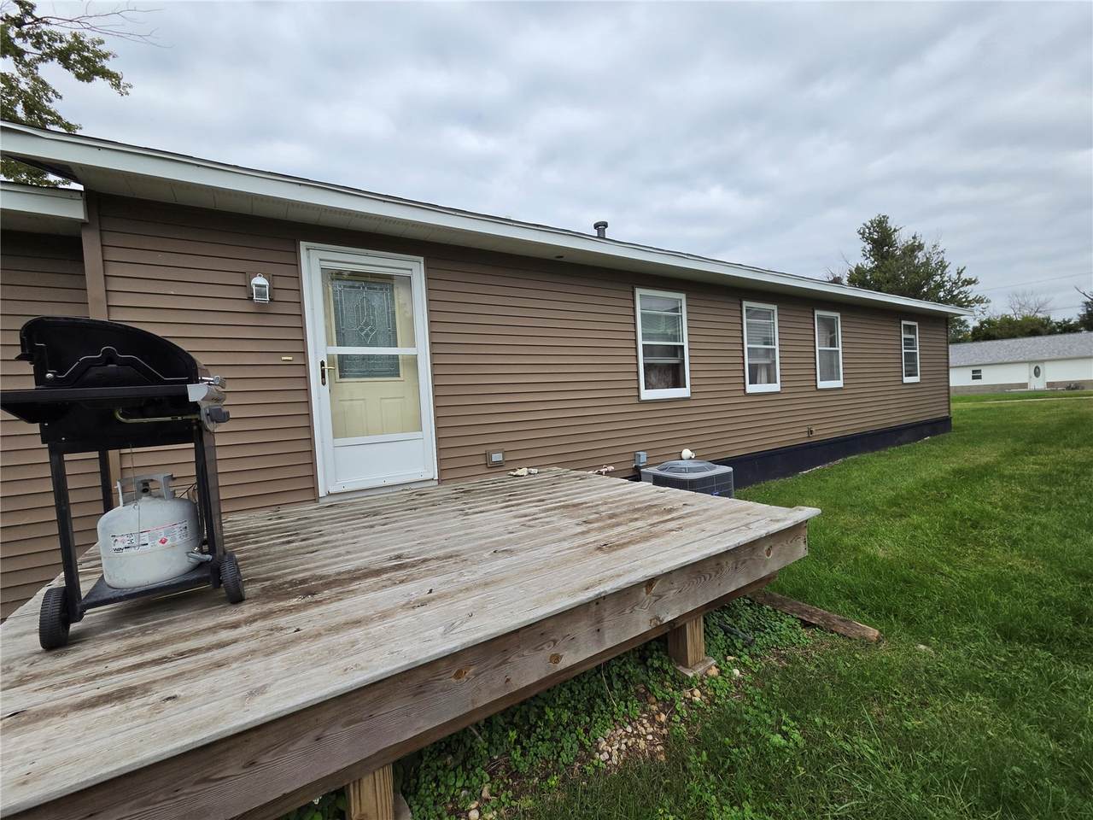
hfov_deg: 106.2
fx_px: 410
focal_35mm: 13
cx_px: 546
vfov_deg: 89.9
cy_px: 410
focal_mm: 2.2
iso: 100
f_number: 2.2
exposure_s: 1/2715
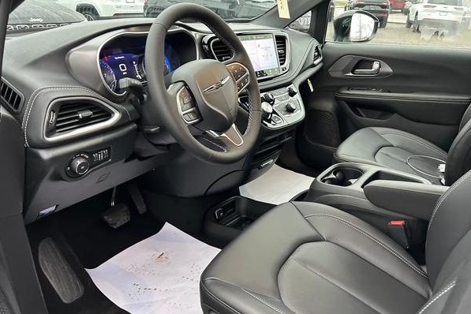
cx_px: 251
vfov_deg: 44.8
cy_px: 181
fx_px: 379
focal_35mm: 29
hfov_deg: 63.6
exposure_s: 1/62
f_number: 1.5
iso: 125
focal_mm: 5.7
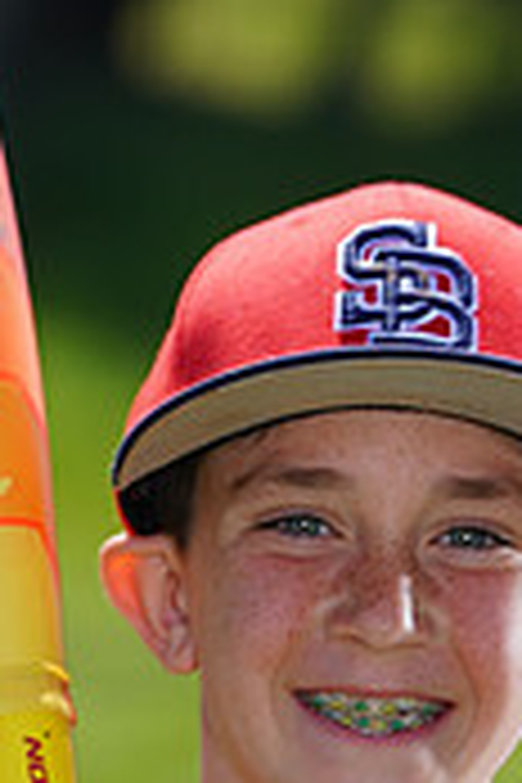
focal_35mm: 795
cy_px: 1048
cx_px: 34
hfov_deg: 1.7
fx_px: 17290
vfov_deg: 2.6
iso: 100
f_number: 7.1
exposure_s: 1/250
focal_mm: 238
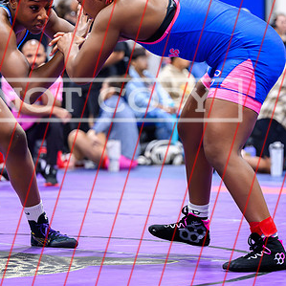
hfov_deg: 8.9
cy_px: 107
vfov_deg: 8.9
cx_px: 130
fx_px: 1841
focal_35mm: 197
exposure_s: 1/800
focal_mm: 93
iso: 4000
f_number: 2.8
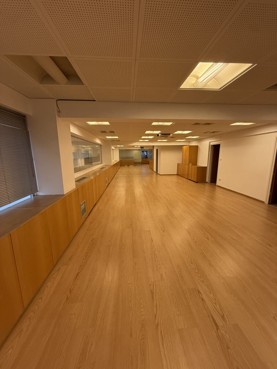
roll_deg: -0.5
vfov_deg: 102.1
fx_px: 149
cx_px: 138
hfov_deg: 85.7
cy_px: 184
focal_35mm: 14
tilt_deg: -9.7
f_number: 2.2
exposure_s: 1/100
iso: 250
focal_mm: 2.22
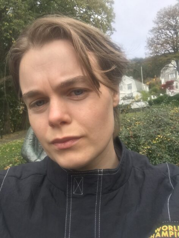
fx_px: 220
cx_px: 90
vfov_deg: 56.8
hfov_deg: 44.2
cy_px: 119
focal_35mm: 32
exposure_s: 1/128
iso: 25
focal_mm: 2.87
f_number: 2.2
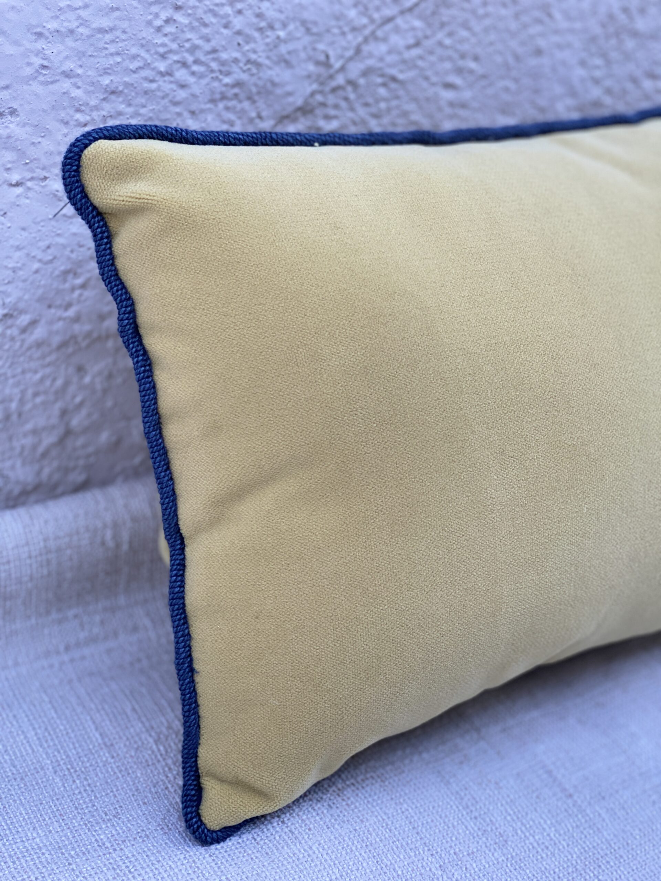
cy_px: 440
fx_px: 1324
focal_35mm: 52
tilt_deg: -31.7
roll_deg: -8.0
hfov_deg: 28.0
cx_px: 330
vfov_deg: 36.8
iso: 100
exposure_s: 1/122
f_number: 2
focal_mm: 6
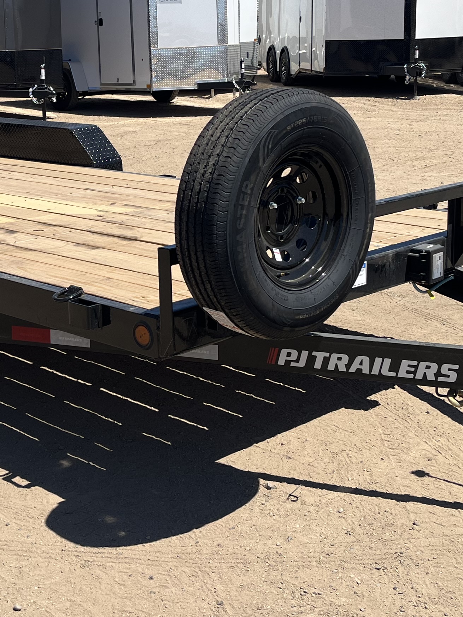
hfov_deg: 24.3
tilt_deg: -11.7
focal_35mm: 60
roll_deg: +0.6
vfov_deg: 32.0
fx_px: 1070
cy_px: 218
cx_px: 158
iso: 50
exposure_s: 1/4310
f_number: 1.6
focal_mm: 5.1
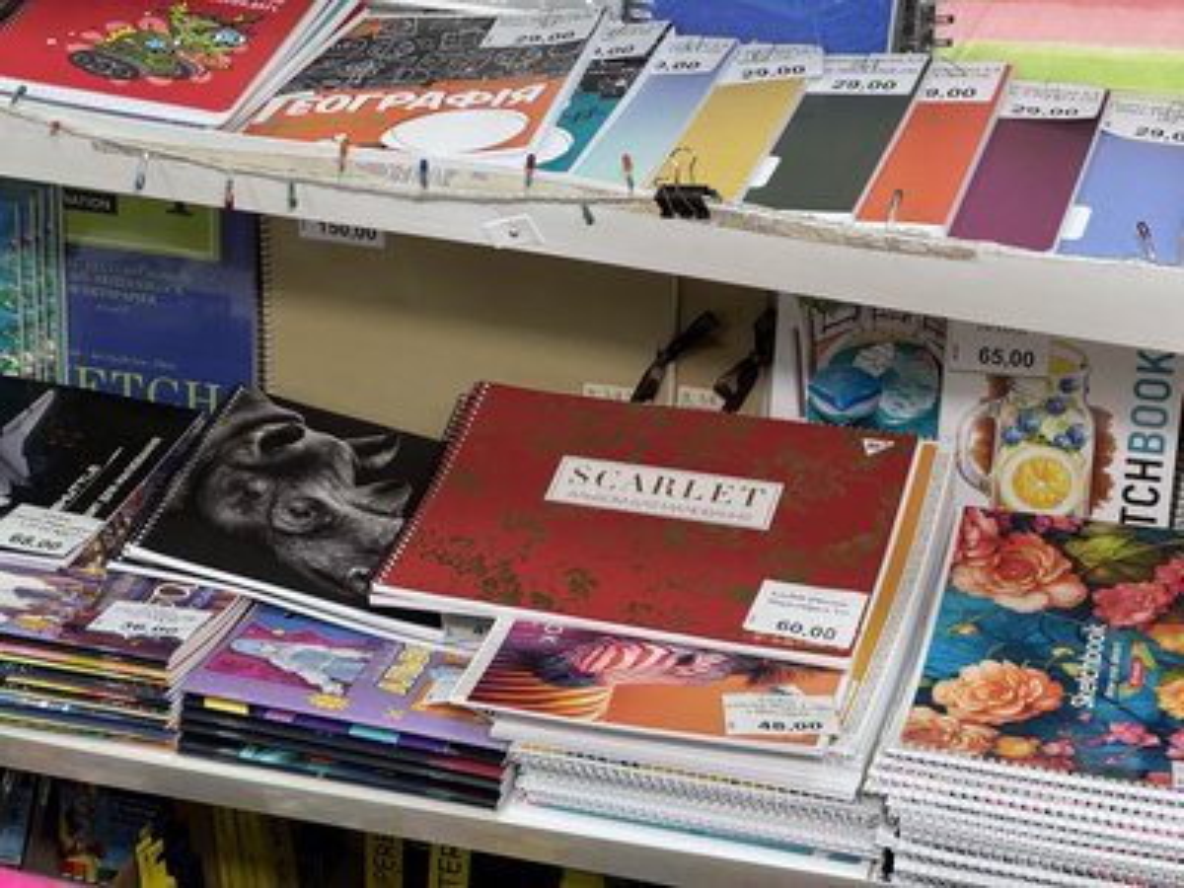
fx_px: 2634
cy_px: 444
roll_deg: -0.2
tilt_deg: -29.3
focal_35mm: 77
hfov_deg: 25.3
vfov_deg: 19.1
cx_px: 592
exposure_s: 1/85
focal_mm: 9
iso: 200
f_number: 2.8
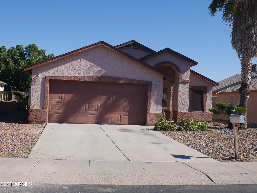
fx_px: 297
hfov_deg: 46.8
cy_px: 96
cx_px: 128
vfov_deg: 36.0
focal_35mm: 40
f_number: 9
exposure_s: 1/400
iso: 200
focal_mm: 20
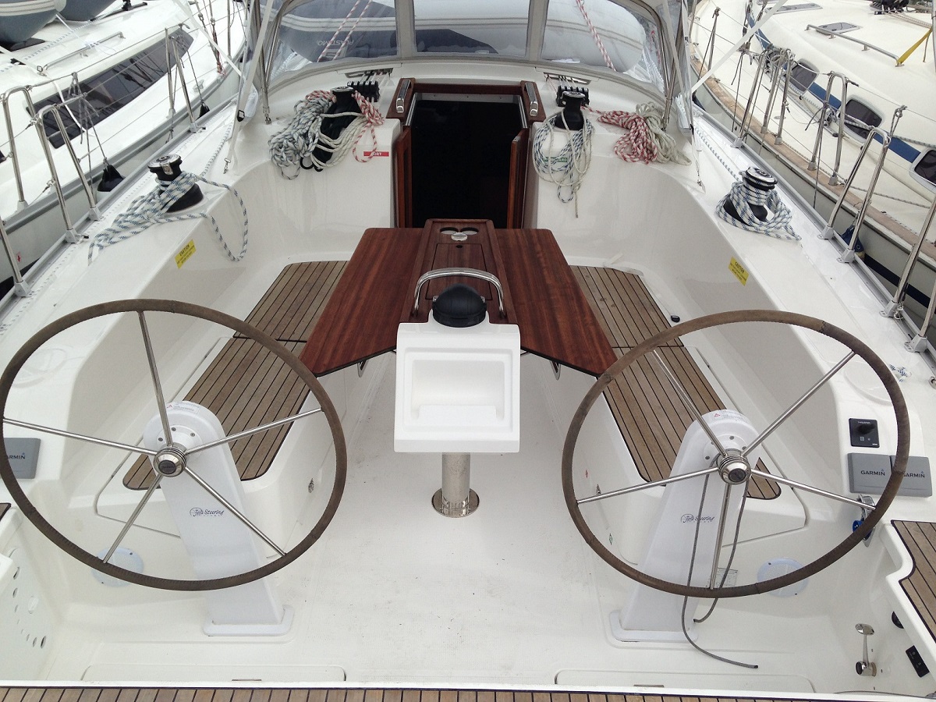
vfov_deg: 42.9
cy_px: 351
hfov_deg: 55.4
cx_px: 468
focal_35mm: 33
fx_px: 892
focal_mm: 4.12
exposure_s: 1/1232
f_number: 2.4
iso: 50
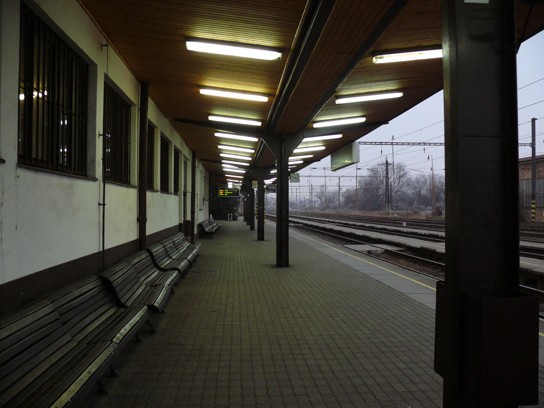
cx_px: 272
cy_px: 204
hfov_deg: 52.6
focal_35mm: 35
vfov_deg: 40.7
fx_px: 550
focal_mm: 7.4
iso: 200
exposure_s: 1/25
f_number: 2.8
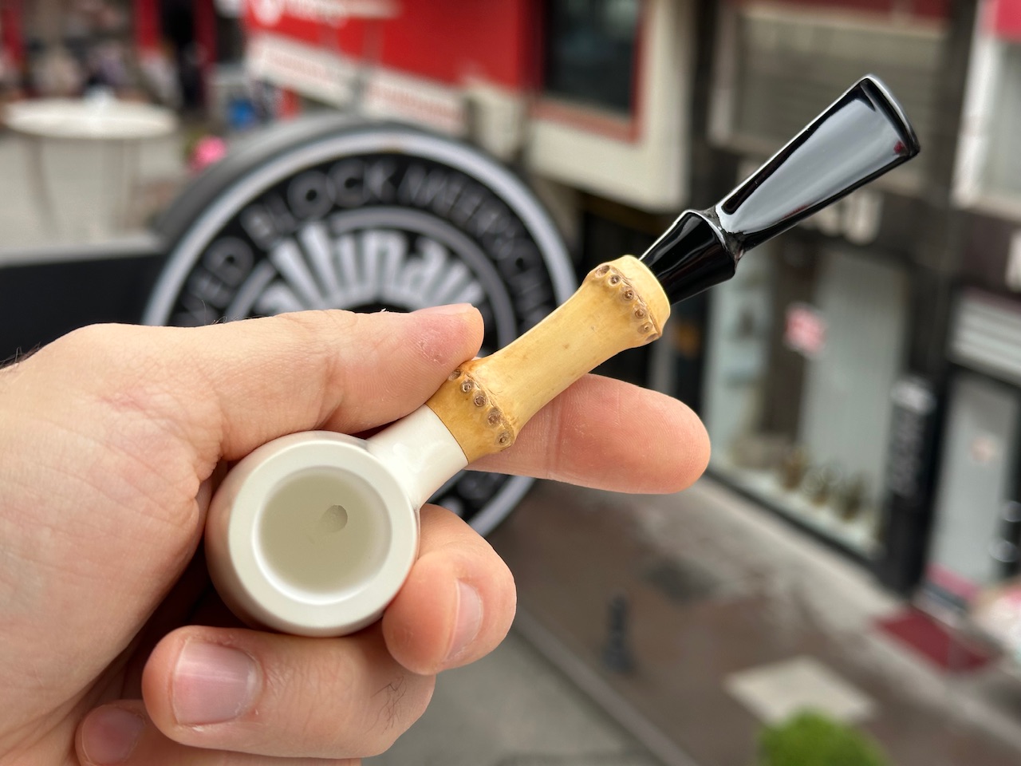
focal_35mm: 48
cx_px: 510
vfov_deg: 30.3
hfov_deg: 39.7
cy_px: 383
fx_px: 1416
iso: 64
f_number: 1.78
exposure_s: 1/850
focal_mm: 6.86
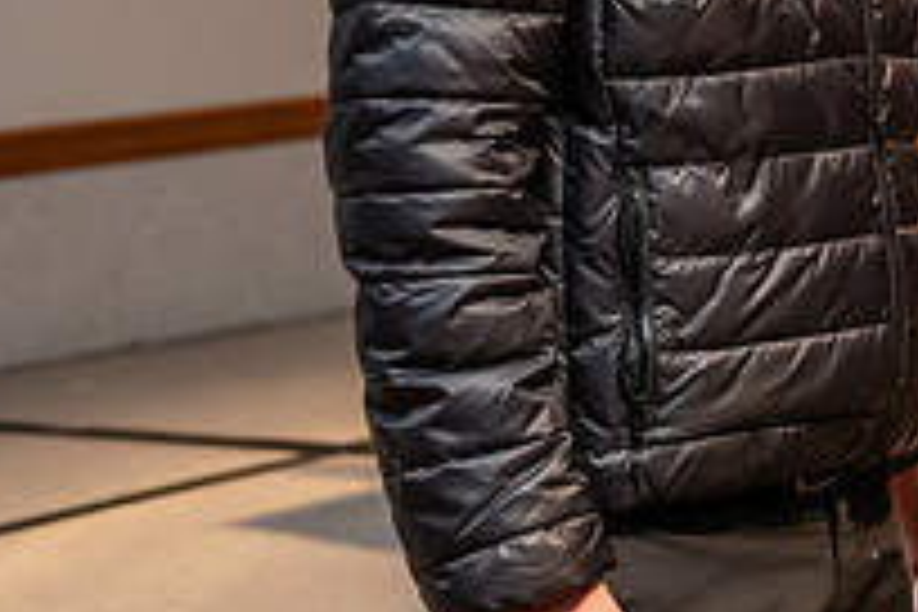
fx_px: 3774
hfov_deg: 13.6
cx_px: 1004
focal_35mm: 148
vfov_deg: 9.2
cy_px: -119
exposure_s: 1/160
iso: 2000
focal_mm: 52
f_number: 3.2
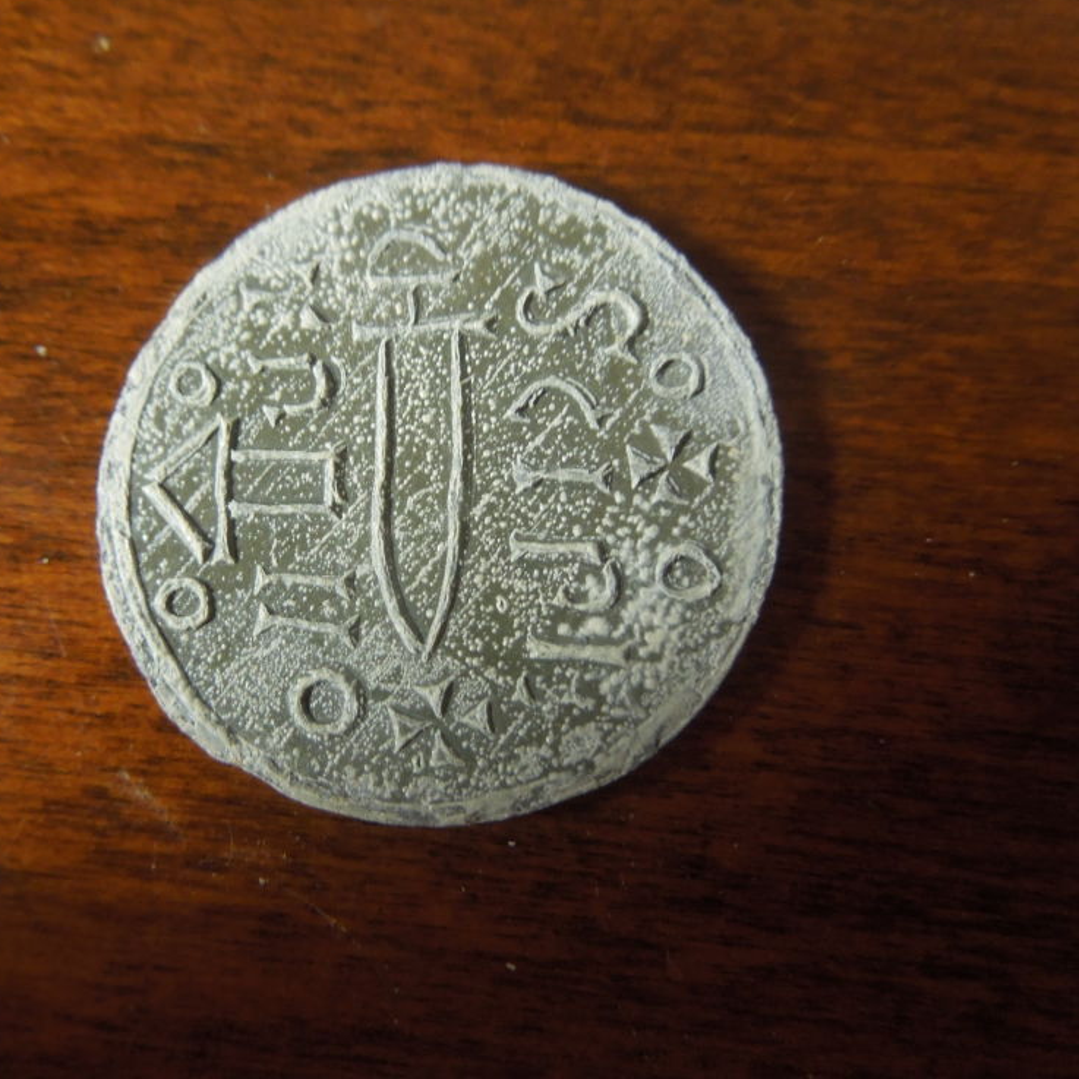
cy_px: 539
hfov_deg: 53.5
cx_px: 406
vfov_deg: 54.0
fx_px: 1058
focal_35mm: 30
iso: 400
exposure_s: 1/10
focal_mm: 4.5
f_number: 3.3
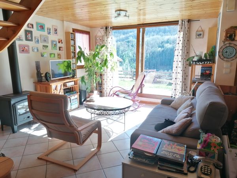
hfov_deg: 65.3
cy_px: 89
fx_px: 185
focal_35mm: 27
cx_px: 118
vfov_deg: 51.4
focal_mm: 4.75
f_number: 1.8
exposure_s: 1/50
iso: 50
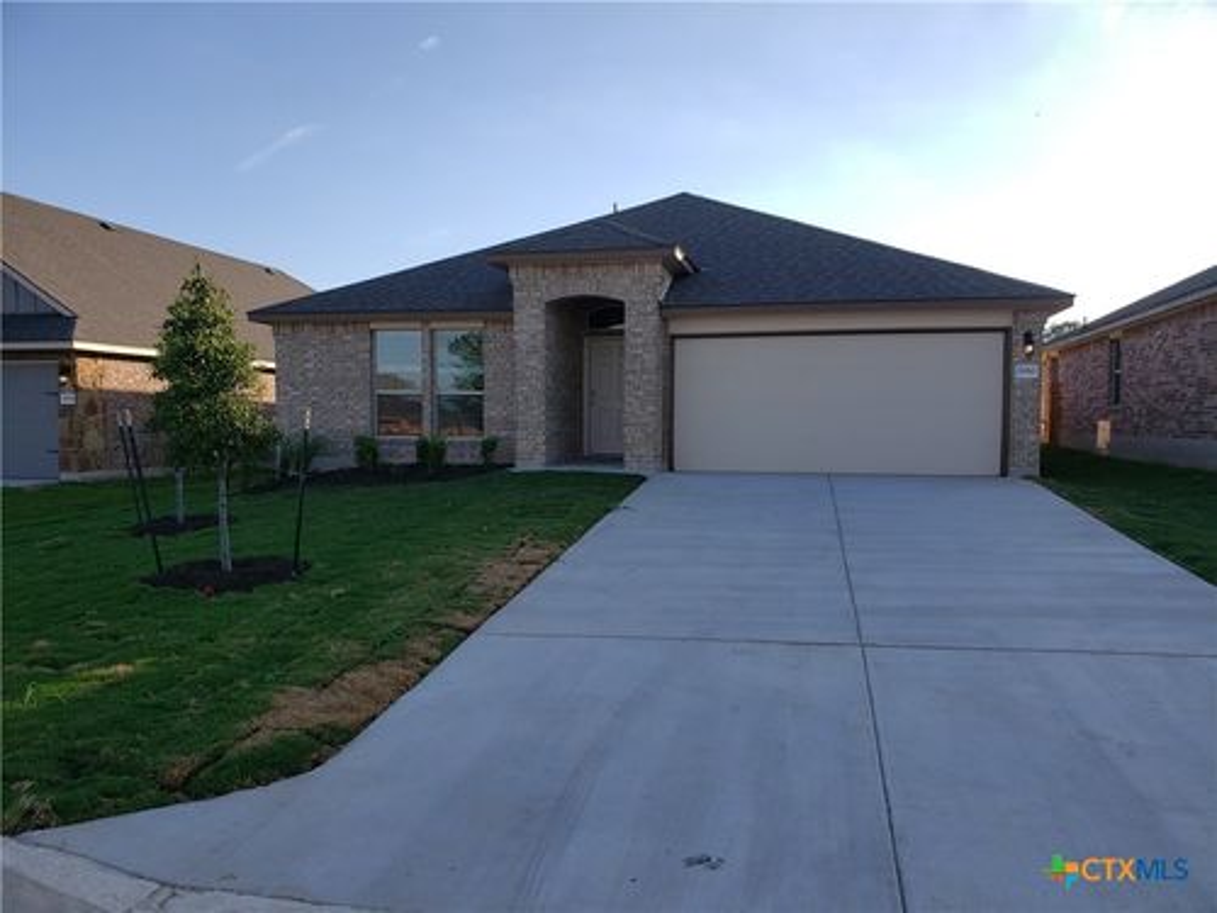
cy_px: 456
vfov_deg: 53.1
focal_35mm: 26
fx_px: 914
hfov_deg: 67.3
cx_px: 608
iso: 50
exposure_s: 1/866
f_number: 2.4
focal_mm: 4.3
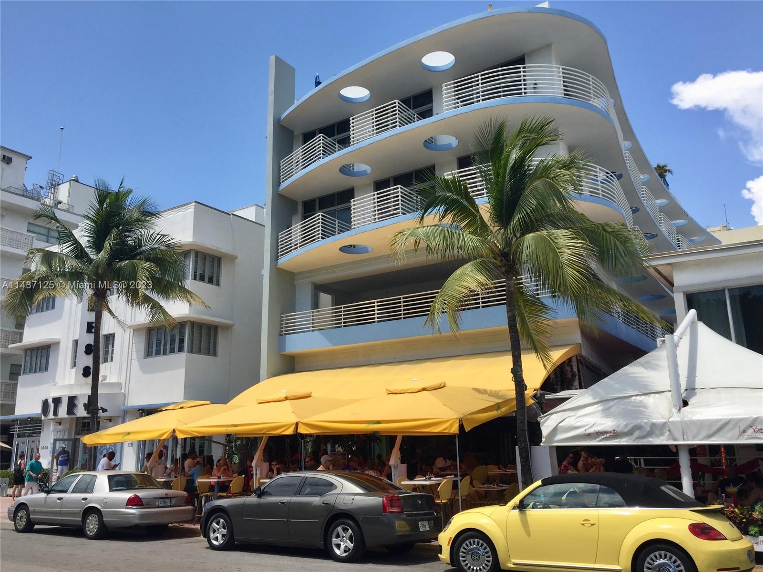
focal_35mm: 29
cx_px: 382
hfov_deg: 61.7
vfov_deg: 48.2
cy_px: 286
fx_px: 639
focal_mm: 4.15
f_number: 2.2
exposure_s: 1/1582
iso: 32
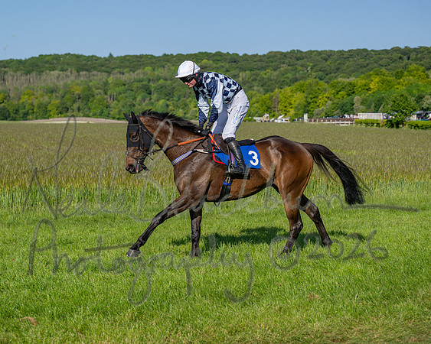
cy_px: 172
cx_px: 216
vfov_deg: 19.4
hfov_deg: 24.2
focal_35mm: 79
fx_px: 1006
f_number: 4
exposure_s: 1/2500
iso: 200
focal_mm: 70
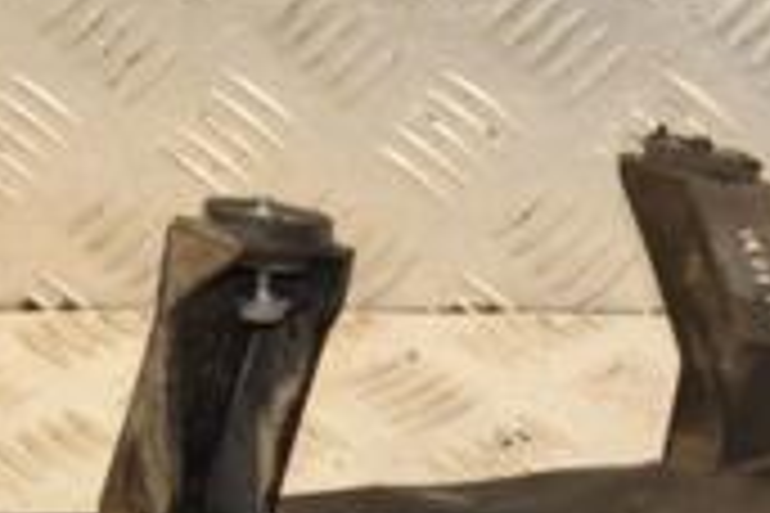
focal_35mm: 184
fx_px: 3930
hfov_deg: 11.1
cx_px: 662
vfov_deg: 7.5
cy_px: 369
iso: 800
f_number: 6.3
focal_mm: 35
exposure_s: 1/200
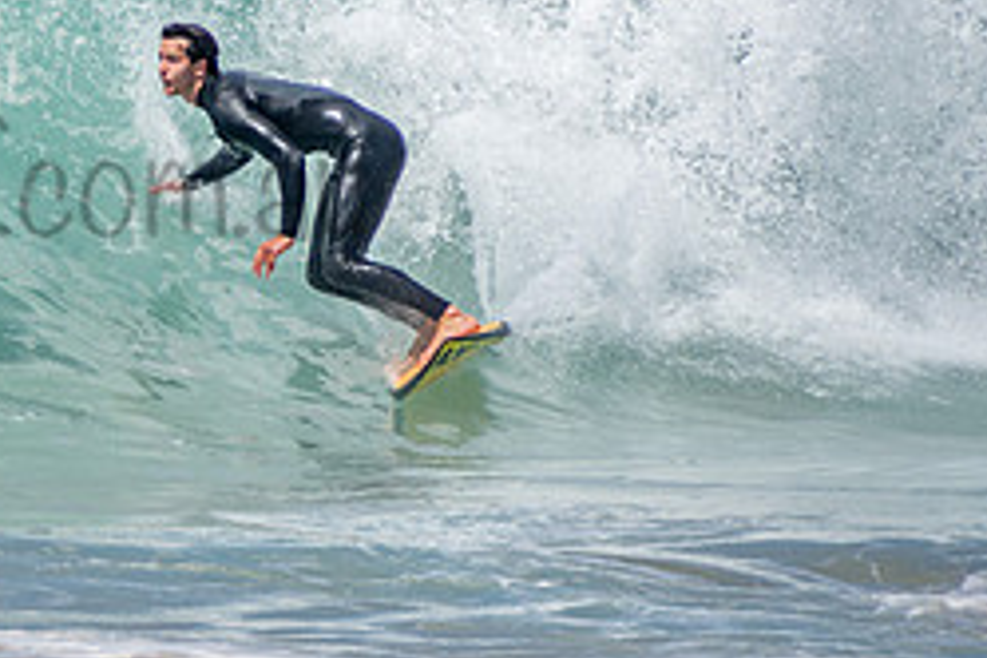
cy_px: 145
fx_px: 38243
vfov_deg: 1.0
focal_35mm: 1395
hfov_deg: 1.5
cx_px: -52
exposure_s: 1/2000
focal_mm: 400
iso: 280
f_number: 5.6
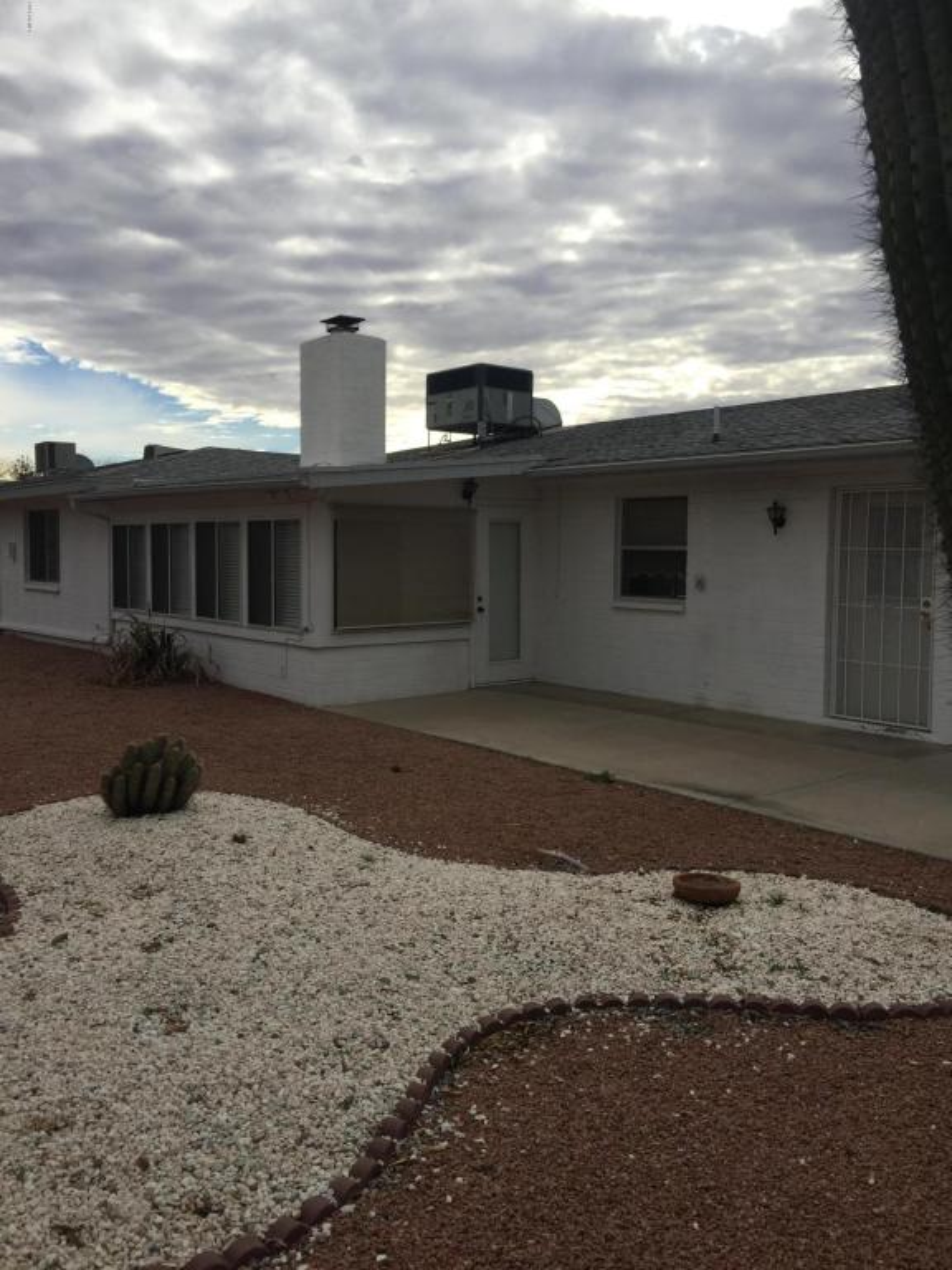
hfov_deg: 48.2
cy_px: 635
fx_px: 1063
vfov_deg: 61.7
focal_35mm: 29
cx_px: 476
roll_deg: -1.0
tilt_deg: -3.8
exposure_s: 1/2326
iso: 32
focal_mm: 4.15
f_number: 2.2
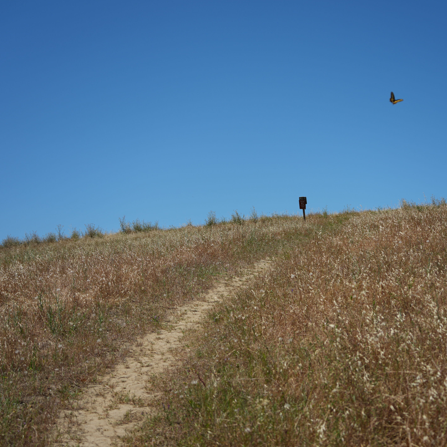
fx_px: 935
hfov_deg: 26.9
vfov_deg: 26.9
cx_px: 253
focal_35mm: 64
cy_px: 224
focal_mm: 50
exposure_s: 1/1000
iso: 100
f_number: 5
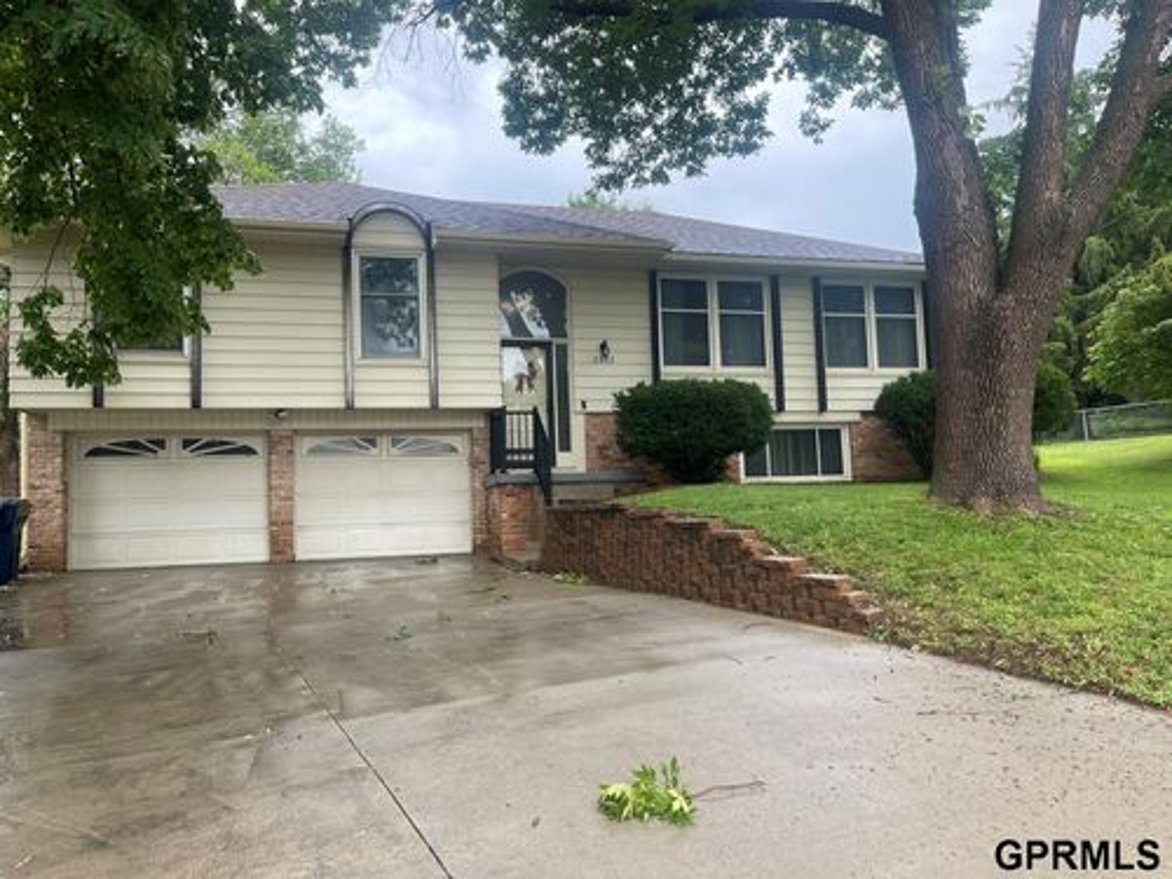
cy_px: 440
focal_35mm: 25
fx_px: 846
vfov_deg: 54.9
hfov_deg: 69.4
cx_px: 586
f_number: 1.6
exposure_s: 1/818
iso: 32
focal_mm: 5.1
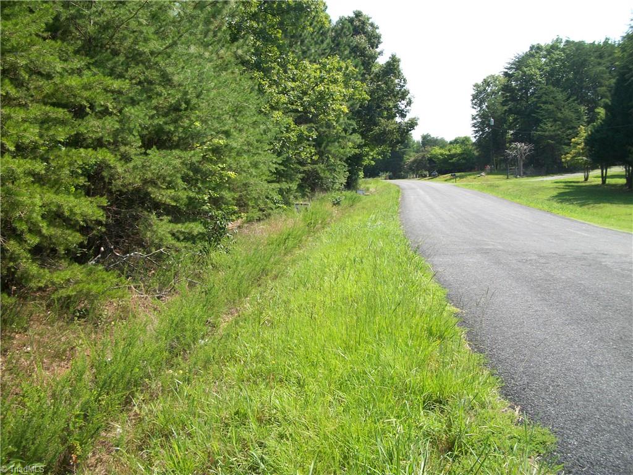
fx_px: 585
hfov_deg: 56.8
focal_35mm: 32
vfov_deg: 44.2
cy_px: 238
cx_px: 316
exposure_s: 1/80
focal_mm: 5.7
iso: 80
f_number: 8.8
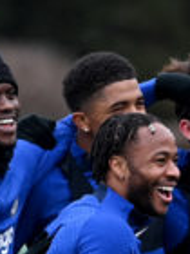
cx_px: 378
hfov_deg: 0.7
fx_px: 15098
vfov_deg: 1.0
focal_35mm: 2063
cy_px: 392
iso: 800
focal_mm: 400
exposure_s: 1/2000
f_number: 4
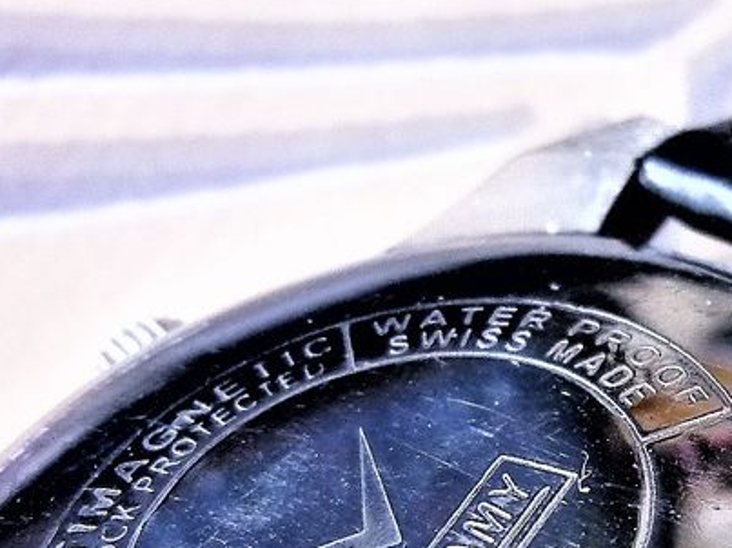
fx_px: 1311
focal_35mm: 62
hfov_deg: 30.1
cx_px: 628
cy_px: 465
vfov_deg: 23.2
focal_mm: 4.5
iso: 400
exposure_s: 1/15
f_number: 3.3
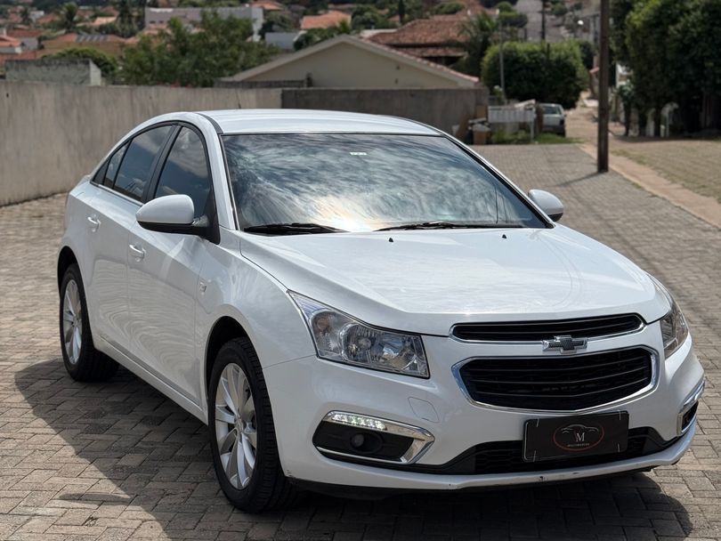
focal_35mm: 48
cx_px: 360
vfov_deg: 30.3
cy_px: 270
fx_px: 1000
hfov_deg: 39.6
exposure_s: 1/11364
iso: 64
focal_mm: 6.76
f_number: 1.78
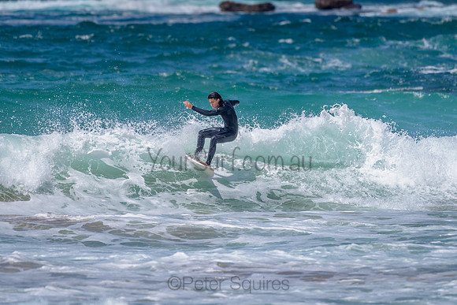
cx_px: 219
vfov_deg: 2.2
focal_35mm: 614
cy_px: 119
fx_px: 7799
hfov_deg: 3.4
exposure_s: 1/2000
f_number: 5.6
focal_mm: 500
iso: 100
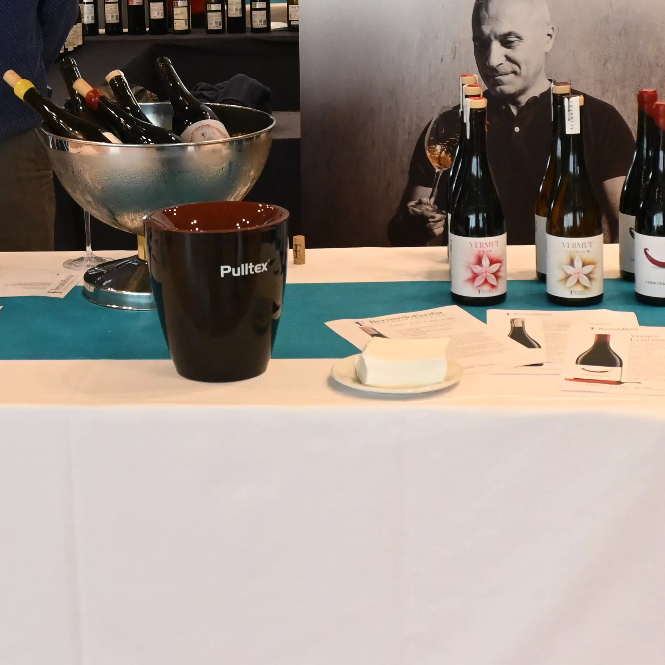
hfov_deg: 22.9
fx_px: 1630
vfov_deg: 22.7
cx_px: 190
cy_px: 124
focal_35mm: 75
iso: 3200
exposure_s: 1/200
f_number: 7.1
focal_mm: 20
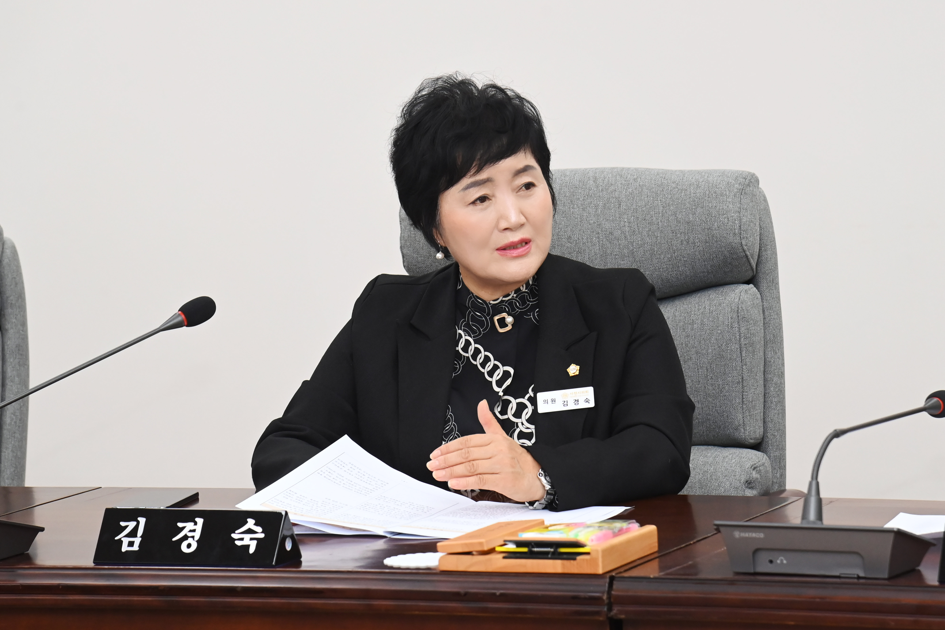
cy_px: 315
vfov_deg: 11.4
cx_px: 472
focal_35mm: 120
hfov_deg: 17.1
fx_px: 3150
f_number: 6.3
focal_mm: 120
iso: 2500
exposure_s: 1/250
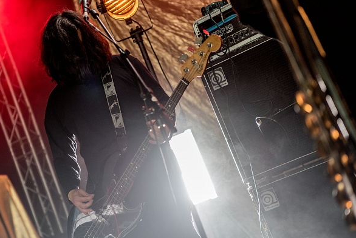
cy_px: 124
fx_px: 851
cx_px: 139
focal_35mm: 86
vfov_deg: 15.9
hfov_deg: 23.6
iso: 800
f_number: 2.8
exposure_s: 1/125
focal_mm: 70
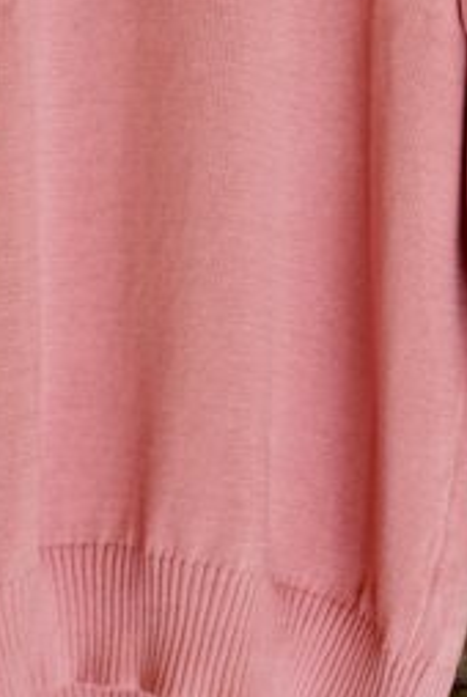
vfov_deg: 12.9
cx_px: 305
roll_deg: -0.3
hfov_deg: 8.8
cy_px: -3
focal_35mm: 157
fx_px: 3046
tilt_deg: +3.2
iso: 64
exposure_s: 1/121
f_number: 1.78
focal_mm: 6.86
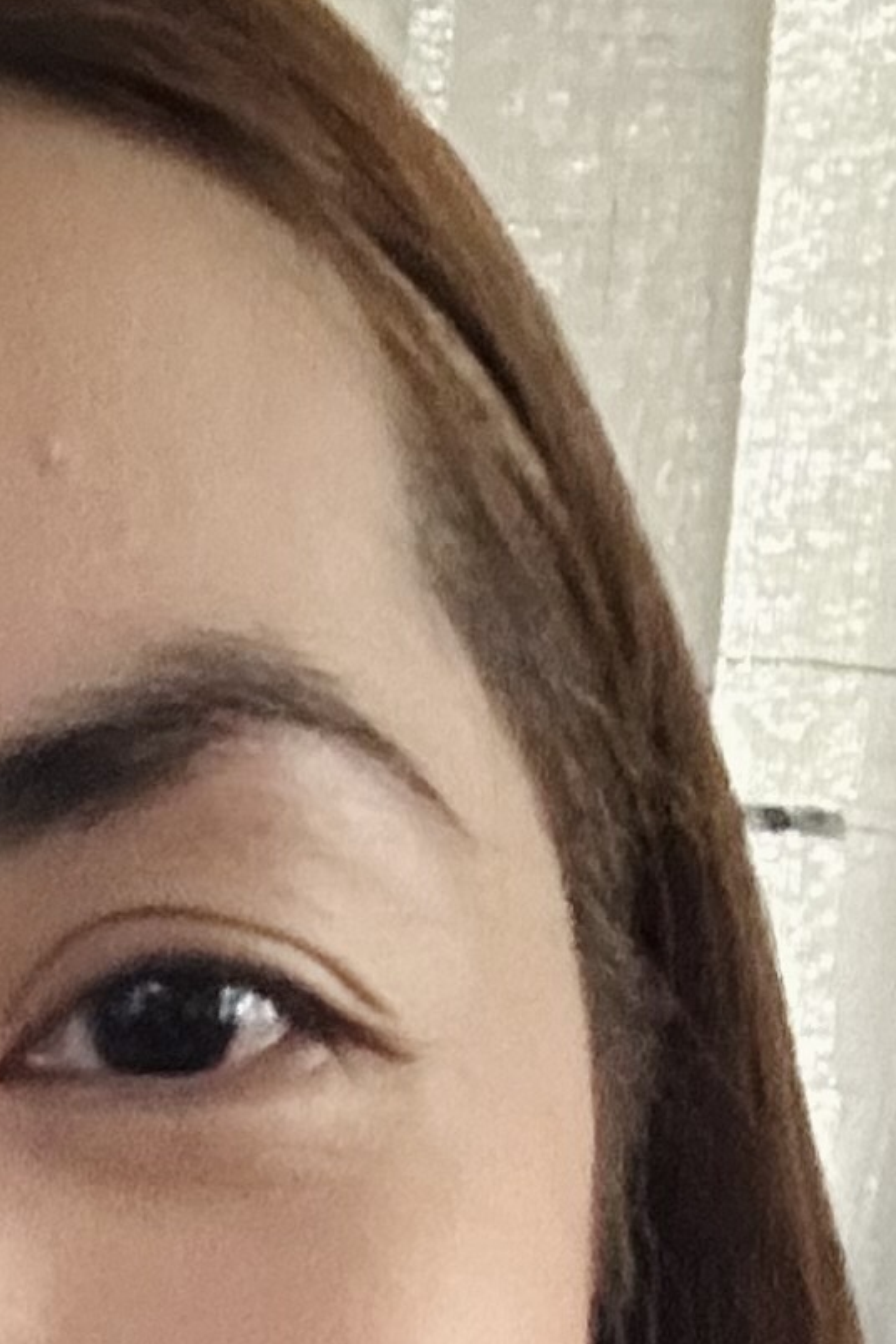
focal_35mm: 120
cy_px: 2309
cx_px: -120
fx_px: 4480
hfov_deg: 11.2
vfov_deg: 15.1
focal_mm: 2.69
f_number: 1.9
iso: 640
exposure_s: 1/15
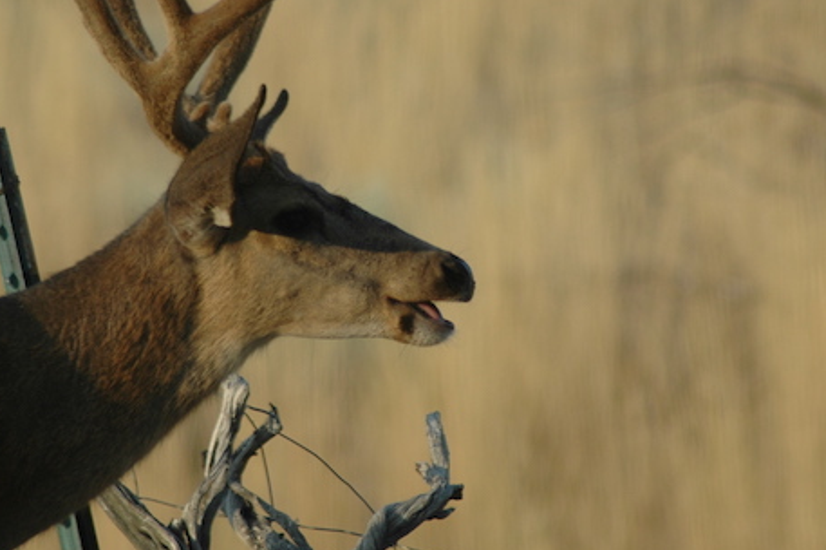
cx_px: 371
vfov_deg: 1.8
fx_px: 17150
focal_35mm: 748
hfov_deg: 2.8
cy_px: 133
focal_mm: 300
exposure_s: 1/400
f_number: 5.6
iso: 200
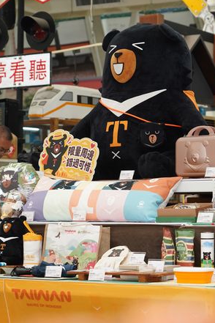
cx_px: 149
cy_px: 149
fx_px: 994
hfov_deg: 12.3
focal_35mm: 111
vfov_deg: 18.4
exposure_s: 1/160
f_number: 4
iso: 800
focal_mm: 68
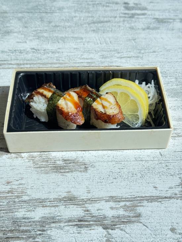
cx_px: 91
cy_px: 121
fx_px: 336
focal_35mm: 48
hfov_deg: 30.3
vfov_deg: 39.7
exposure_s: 1/345
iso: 64
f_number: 1.78
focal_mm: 6.76
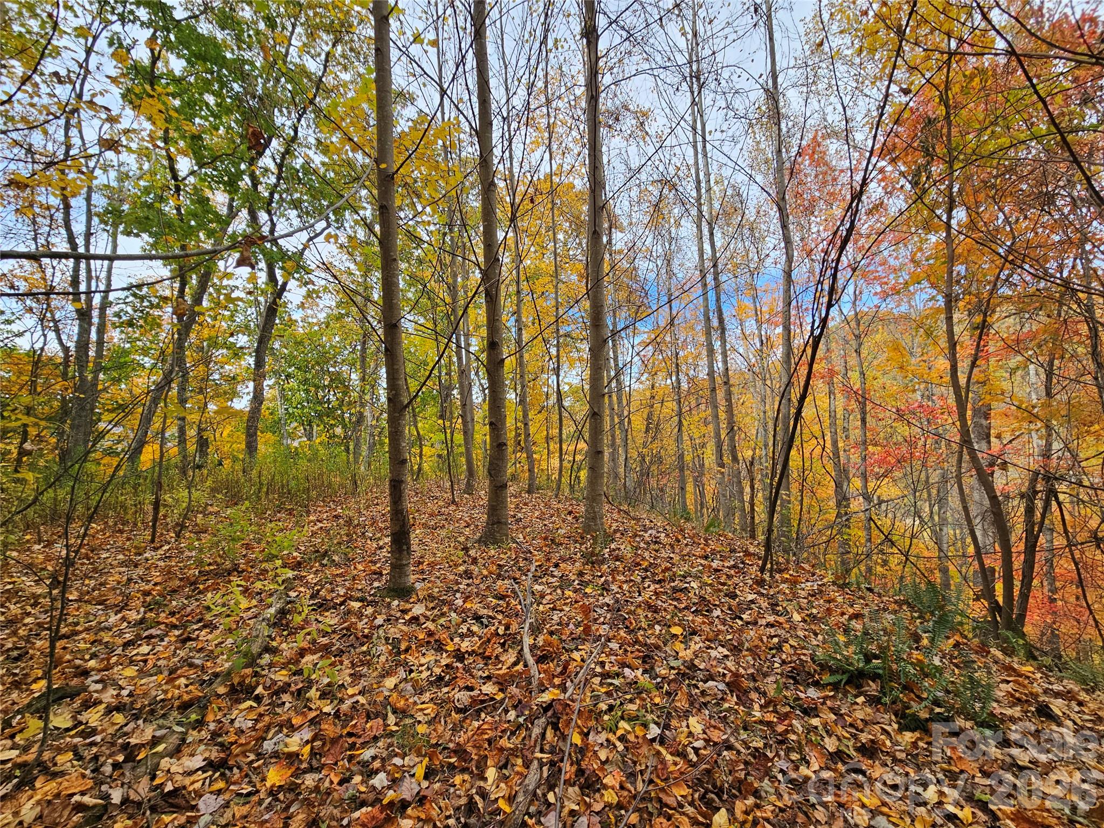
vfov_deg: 89.9
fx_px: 415
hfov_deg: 106.2
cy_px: 414
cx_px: 552
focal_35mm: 13
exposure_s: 1/566
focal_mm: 2.2
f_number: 2.2
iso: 50
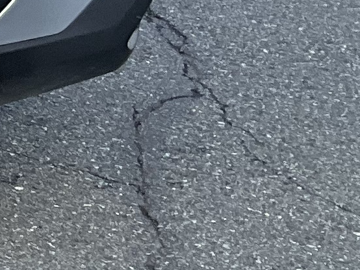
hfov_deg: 7.7
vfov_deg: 6.9
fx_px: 2195
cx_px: -852
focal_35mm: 211
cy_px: -180
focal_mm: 3
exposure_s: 1/1015
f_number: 1.8
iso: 25
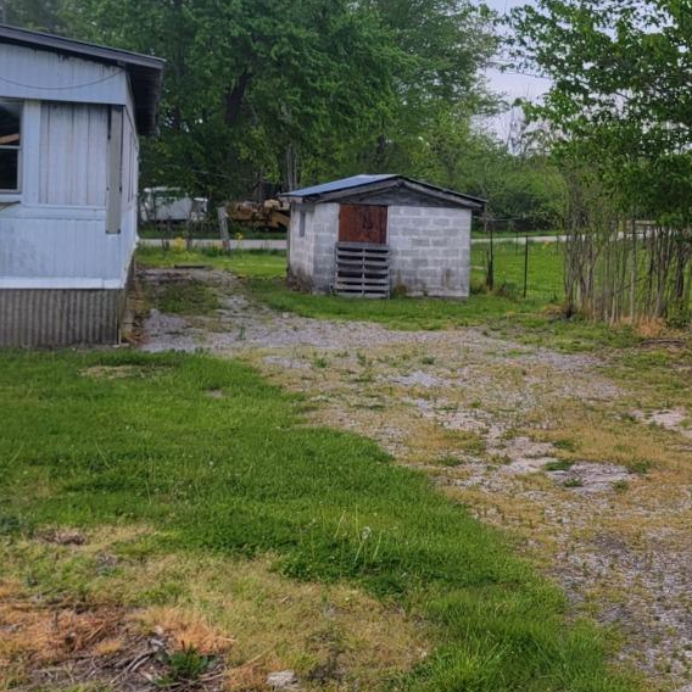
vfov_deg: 30.4
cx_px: 757
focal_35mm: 56
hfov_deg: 27.9
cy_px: 235
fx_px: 1267
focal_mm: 6.7
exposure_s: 1/120
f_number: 1.8
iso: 25
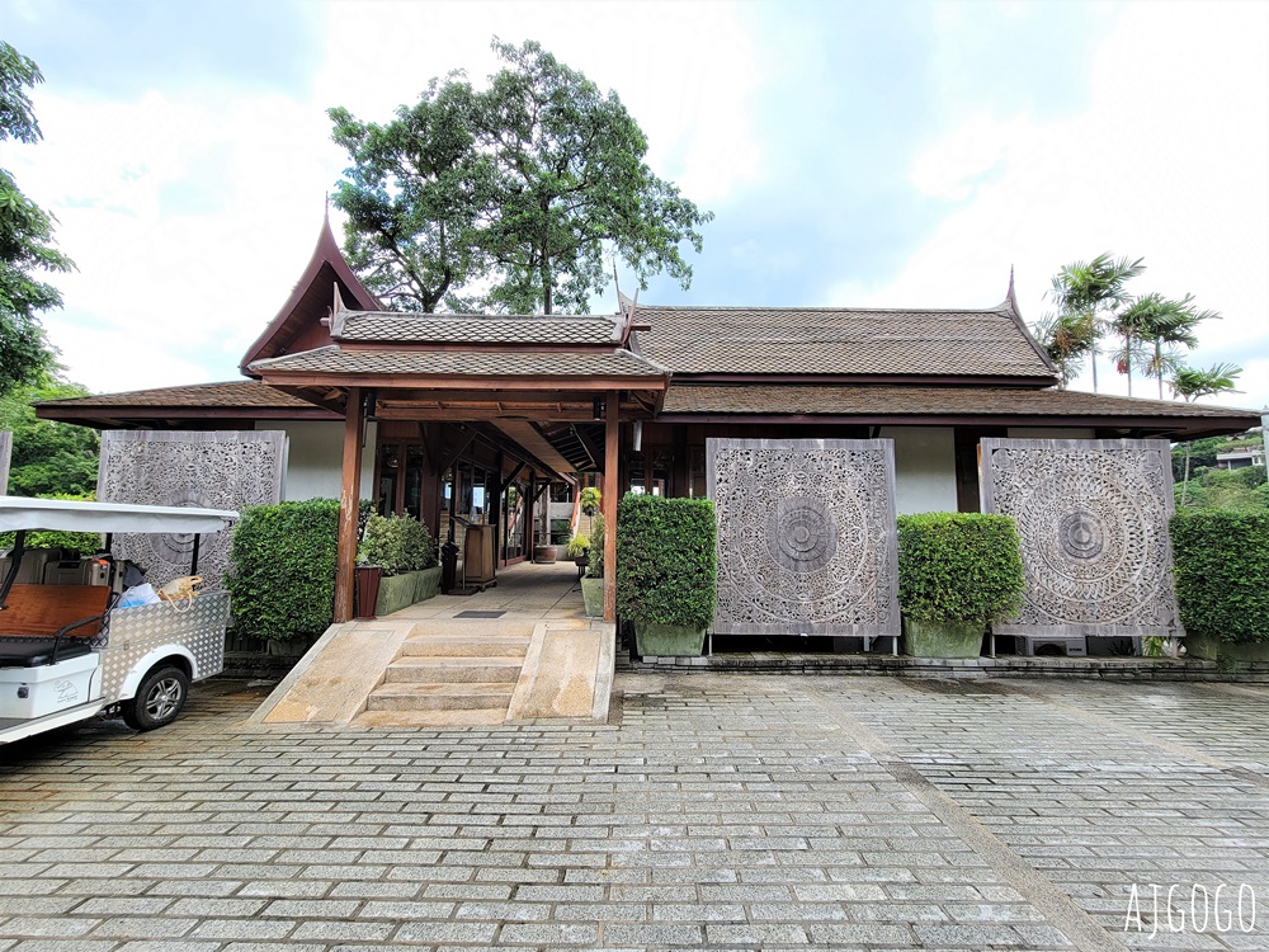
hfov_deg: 106.2
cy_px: 476
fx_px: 477
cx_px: 634
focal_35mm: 13
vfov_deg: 89.9
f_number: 2.2
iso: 50
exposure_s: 1/424
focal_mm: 2.2
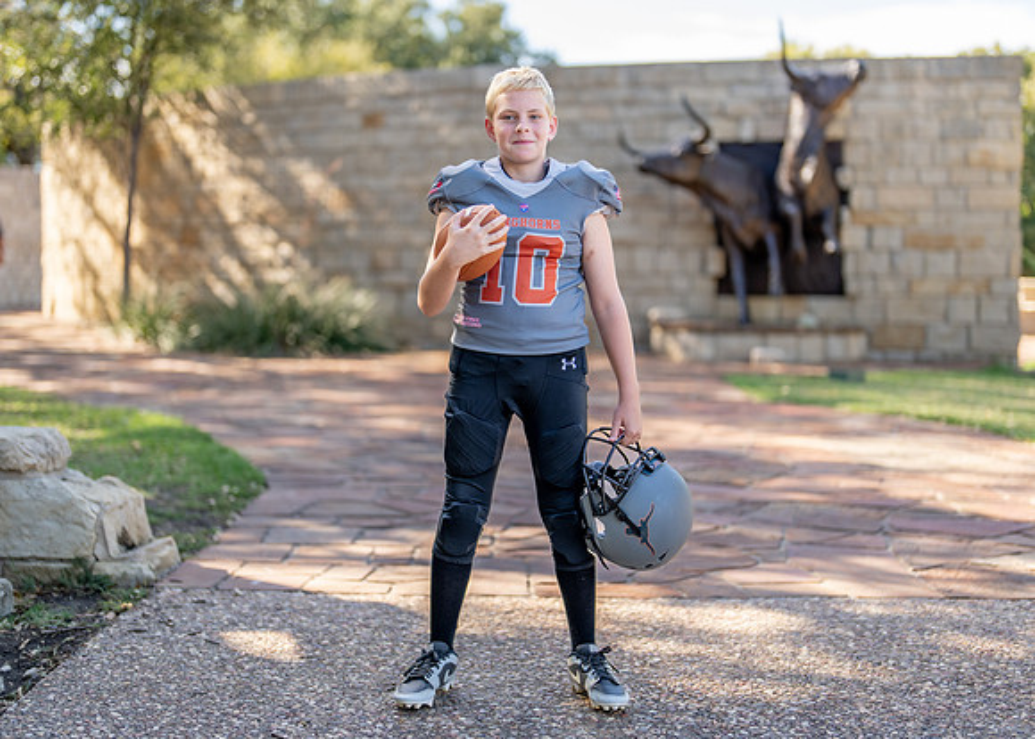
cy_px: 350
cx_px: 529
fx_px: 1675
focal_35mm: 57
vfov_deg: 24.9
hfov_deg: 34.3
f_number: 1.2
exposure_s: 1/1250
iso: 100
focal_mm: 50
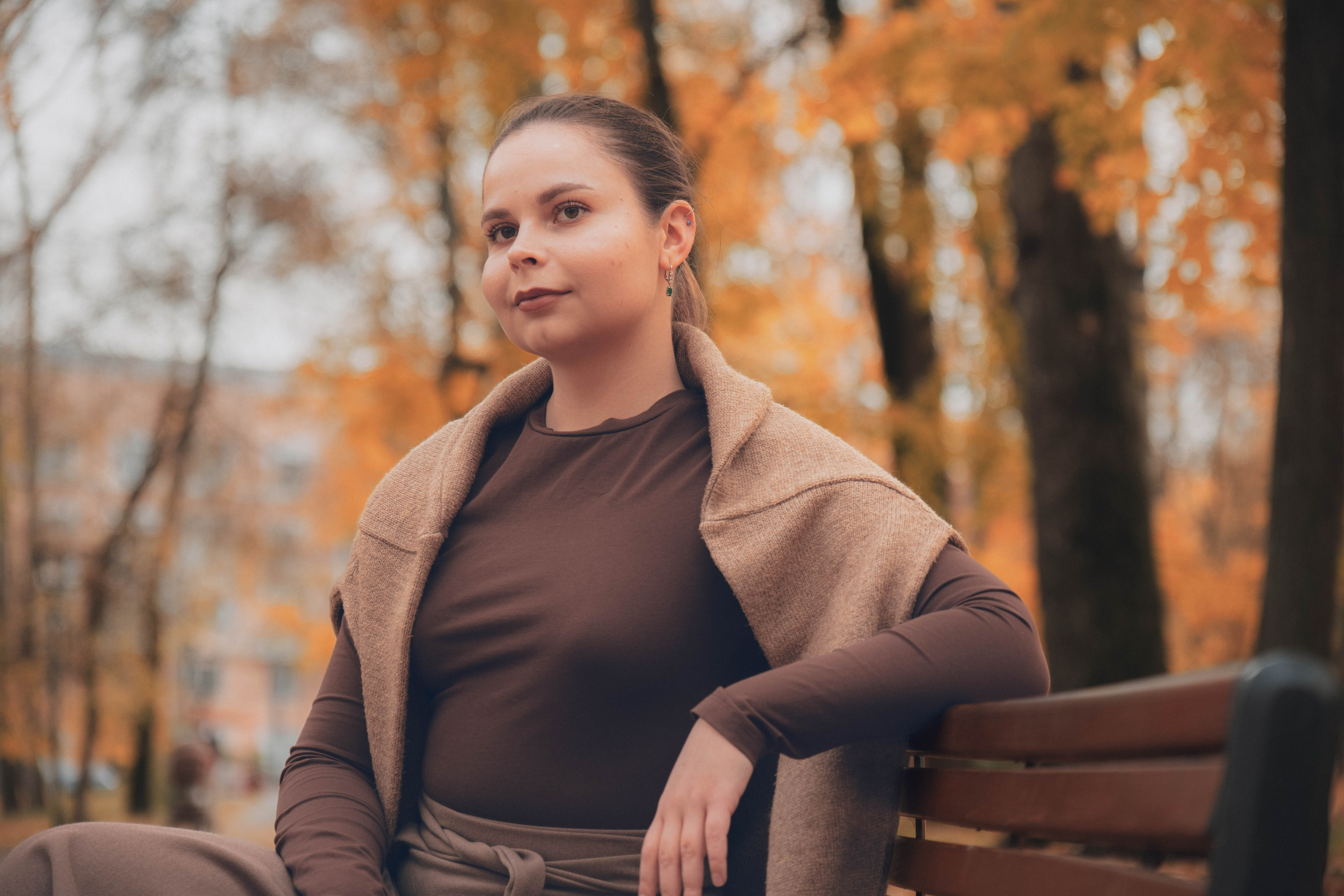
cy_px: 448
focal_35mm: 105
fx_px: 3920
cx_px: 672
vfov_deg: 13.0
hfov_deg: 19.5
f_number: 3.2
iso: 400
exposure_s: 1/320
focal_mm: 70
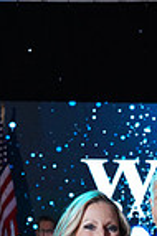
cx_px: 226
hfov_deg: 7.2
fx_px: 1226
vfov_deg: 10.4
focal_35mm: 187
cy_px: 413
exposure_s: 1/200
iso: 1600
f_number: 5
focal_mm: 46
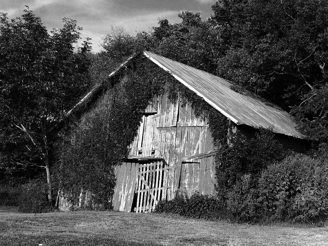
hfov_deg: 34.3
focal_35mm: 55
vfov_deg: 26.6
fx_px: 521
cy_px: 118
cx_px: 240
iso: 32
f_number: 2.2
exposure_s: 1/1520
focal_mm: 4.12
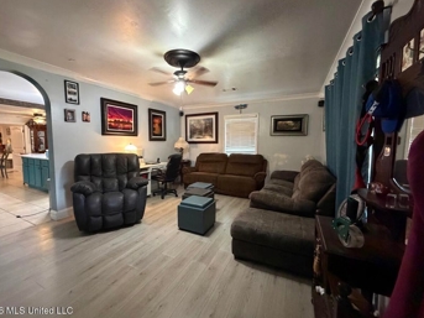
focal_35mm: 15
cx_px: 201
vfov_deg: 81.7
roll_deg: -0.6
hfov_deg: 98.1
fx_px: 184
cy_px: 155
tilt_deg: -3.6
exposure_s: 1/60
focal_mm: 2.22
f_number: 2.2
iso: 1000
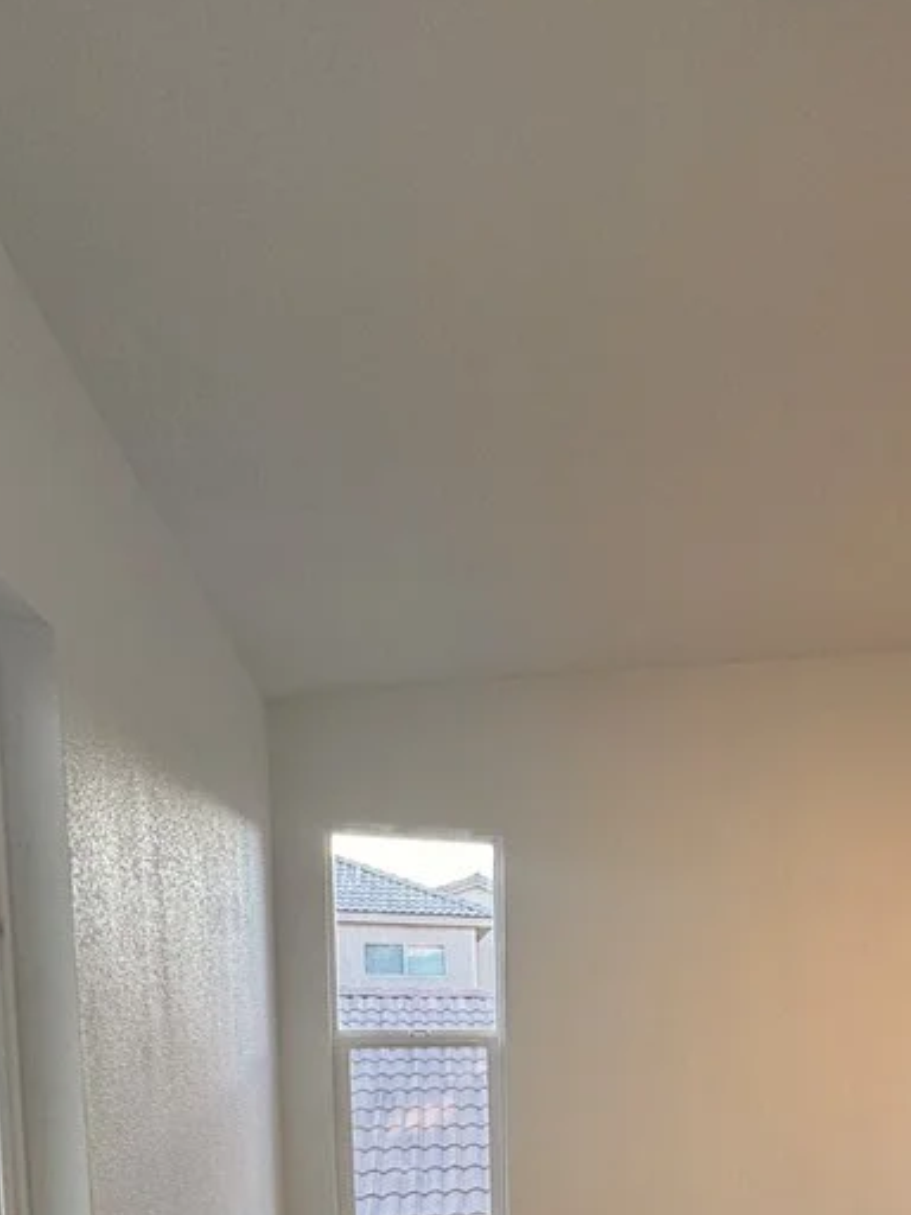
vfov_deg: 55.7
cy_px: 1075
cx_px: 835
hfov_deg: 44.8
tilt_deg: -4.6
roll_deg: -1.3
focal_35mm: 28
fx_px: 983
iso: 200
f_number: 2.2
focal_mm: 2.22
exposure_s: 1/120
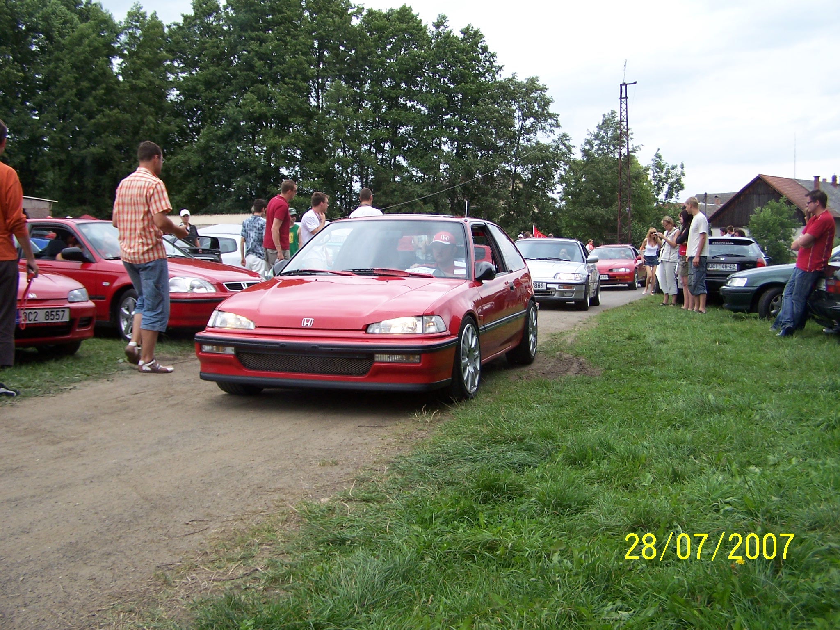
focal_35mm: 38
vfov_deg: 37.7
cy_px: 315
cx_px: 420
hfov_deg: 49.0
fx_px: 922
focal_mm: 6.3
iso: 80
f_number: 2.8
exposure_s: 1/500
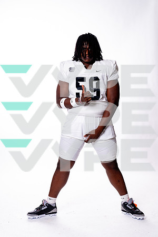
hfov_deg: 20.6
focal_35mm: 66
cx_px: 79
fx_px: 434
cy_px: 118
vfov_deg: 30.5
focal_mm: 66
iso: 400
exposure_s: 1/250
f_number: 8
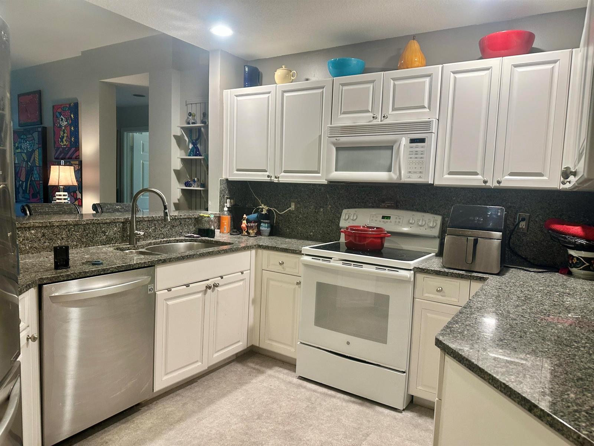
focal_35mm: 24
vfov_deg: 56.8
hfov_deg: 71.6
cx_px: 297
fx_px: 412
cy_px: 223
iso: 125
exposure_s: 1/60
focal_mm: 6.86
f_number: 1.78
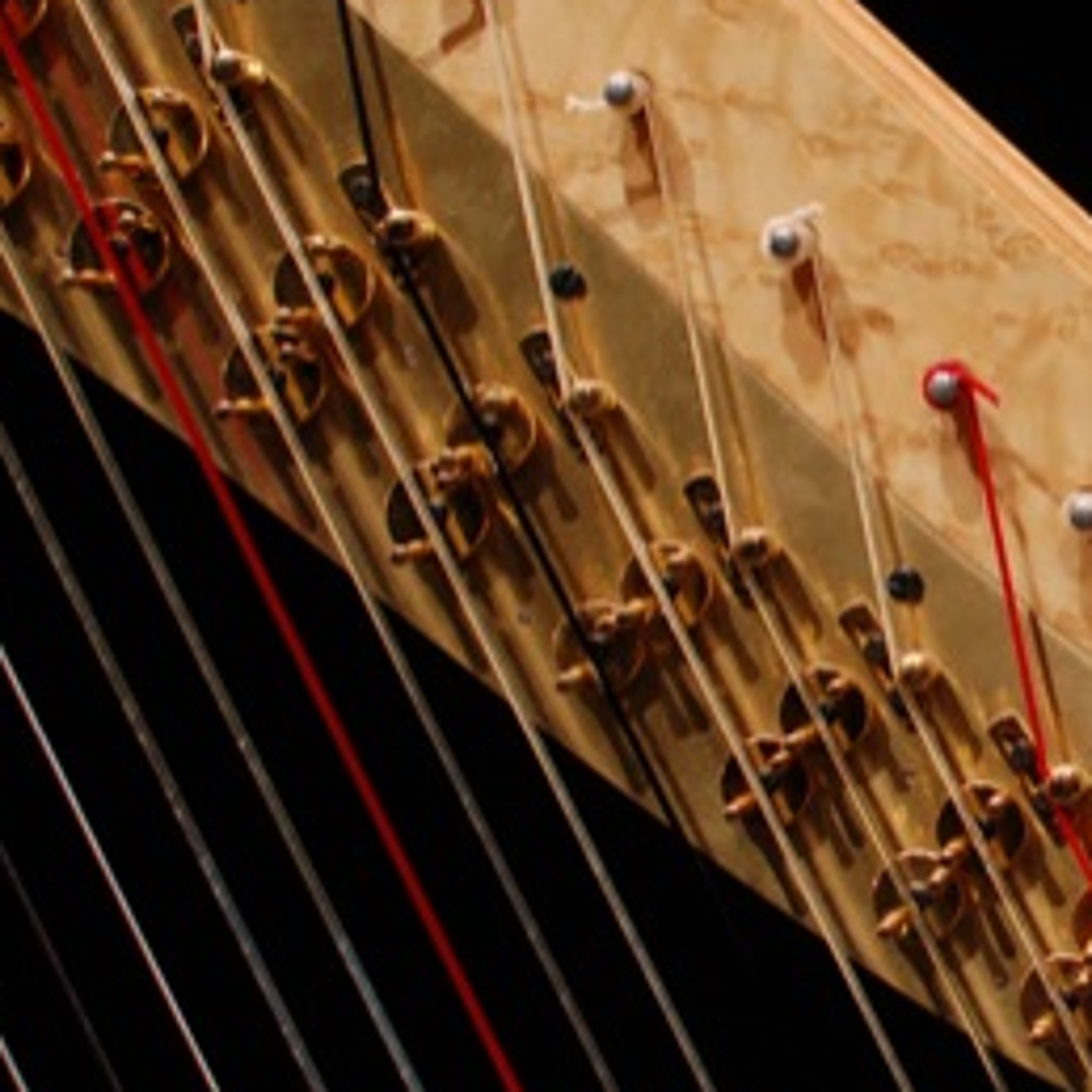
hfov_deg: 15.3
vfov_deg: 15.8
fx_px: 3928
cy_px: 495
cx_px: 1265
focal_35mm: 110
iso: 400
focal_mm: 35
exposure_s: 1/50
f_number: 4
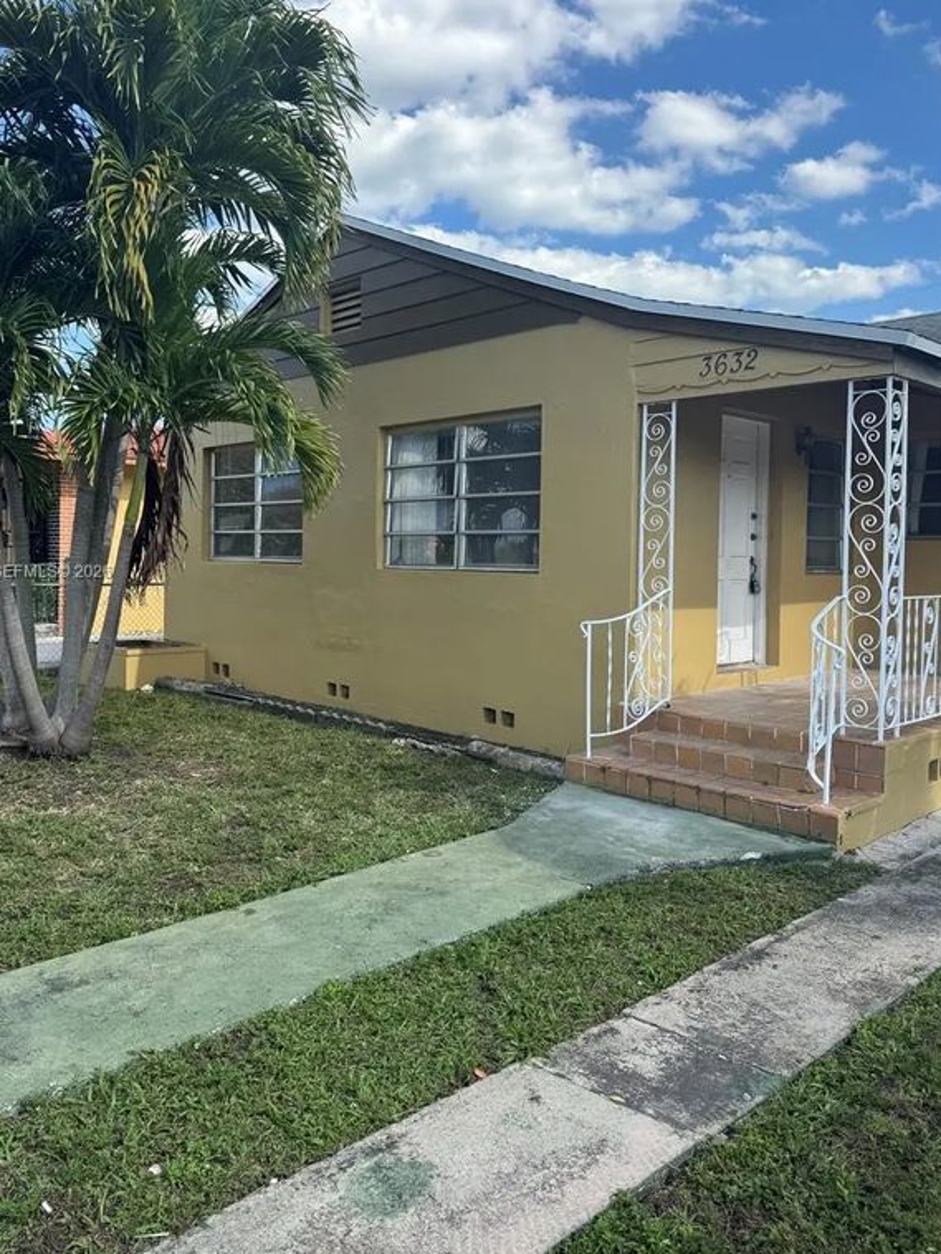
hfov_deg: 51.3
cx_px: 423
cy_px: 573
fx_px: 978
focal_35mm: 27
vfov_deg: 65.2
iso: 80
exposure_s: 1/2710
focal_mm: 6.76
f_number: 1.78
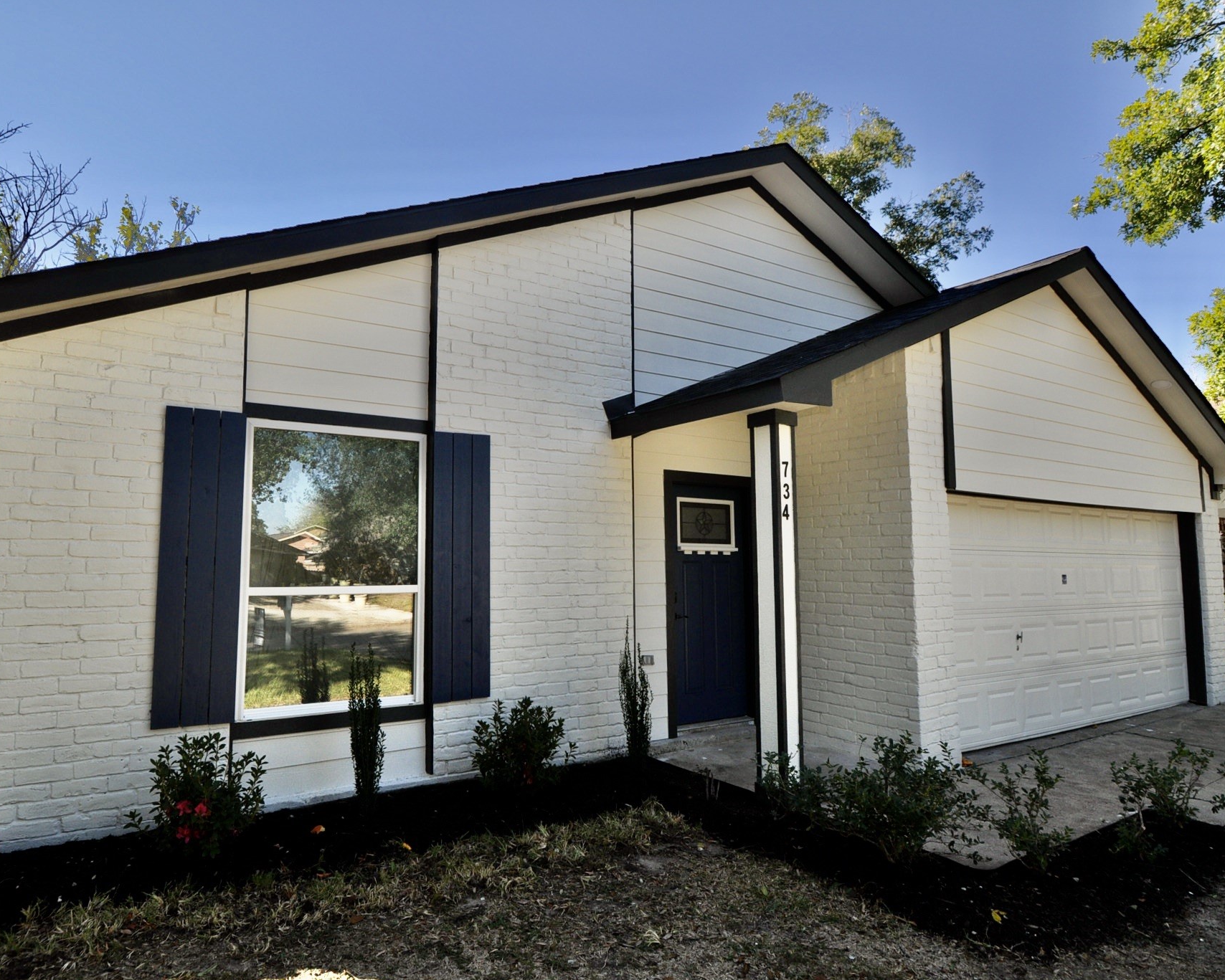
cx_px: 532
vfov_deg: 67.3
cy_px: 487
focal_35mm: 20
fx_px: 736
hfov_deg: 79.1
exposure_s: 1/200
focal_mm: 11.5
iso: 200
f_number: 9
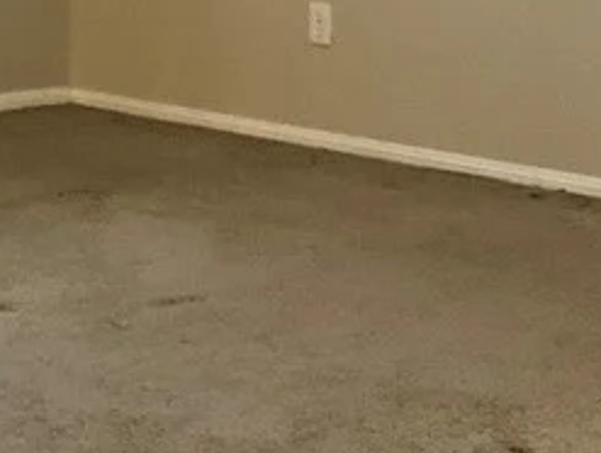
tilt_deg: +0.8
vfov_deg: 11.7
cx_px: -144
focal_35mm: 120
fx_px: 2086
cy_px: -275
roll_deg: -1.2
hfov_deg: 15.7
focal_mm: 3
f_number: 1.8
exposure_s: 1/60
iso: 125
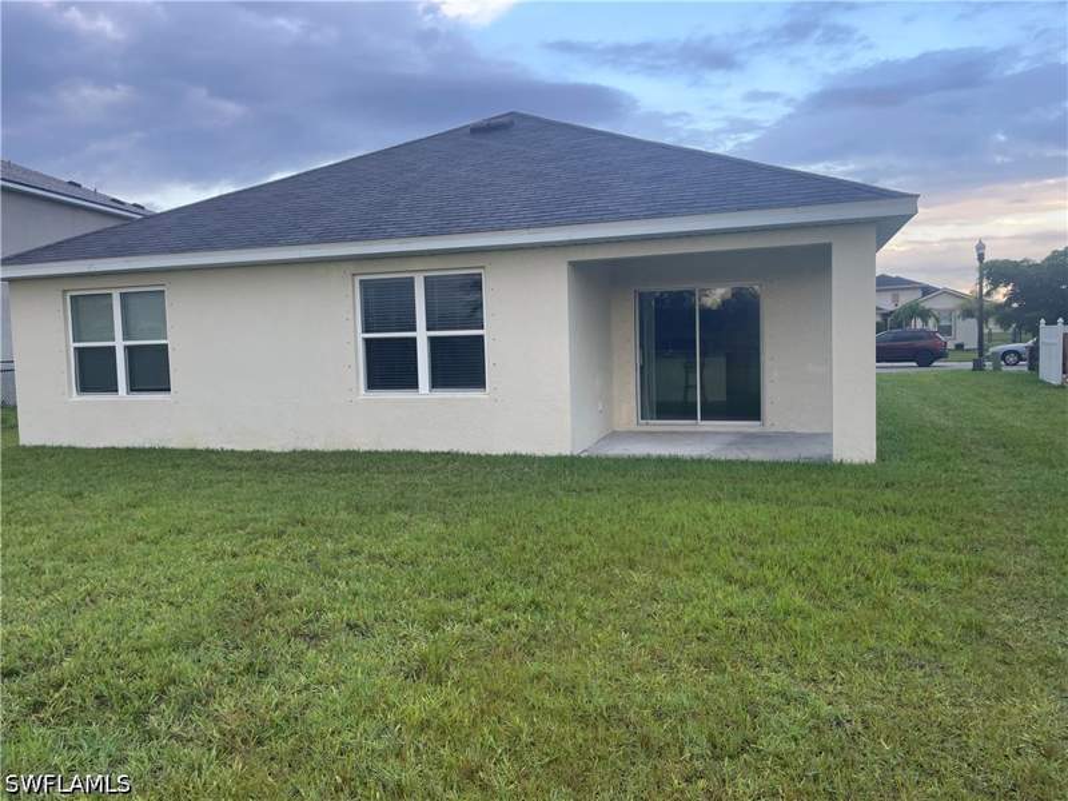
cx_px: 534
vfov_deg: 53.1
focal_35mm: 26
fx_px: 802
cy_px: 400
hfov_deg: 67.3
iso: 32
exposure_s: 1/121
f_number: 1.6
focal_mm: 4.2
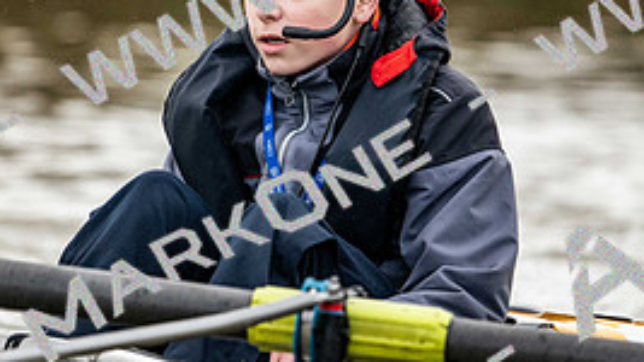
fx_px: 15552
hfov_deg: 2.4
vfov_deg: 1.3
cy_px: 112
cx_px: 359
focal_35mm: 911
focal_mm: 400
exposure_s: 1/1600
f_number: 4.5
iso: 1250
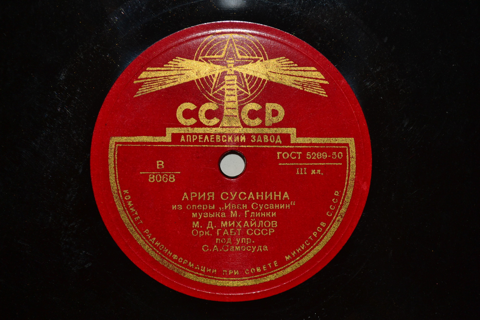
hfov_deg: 24.6
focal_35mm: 82
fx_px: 1100
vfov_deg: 16.6
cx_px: 240
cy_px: 160
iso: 100
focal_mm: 55
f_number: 5.6
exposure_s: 1/60
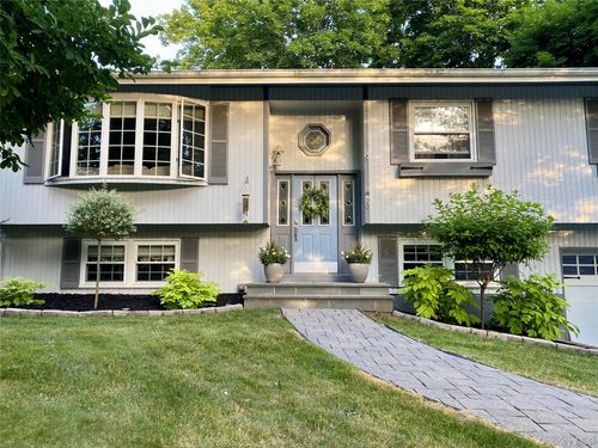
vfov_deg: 53.1
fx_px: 449
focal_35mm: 26
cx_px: 299
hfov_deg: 67.3
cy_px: 224
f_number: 1.8
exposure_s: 1/121
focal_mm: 4.25
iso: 80
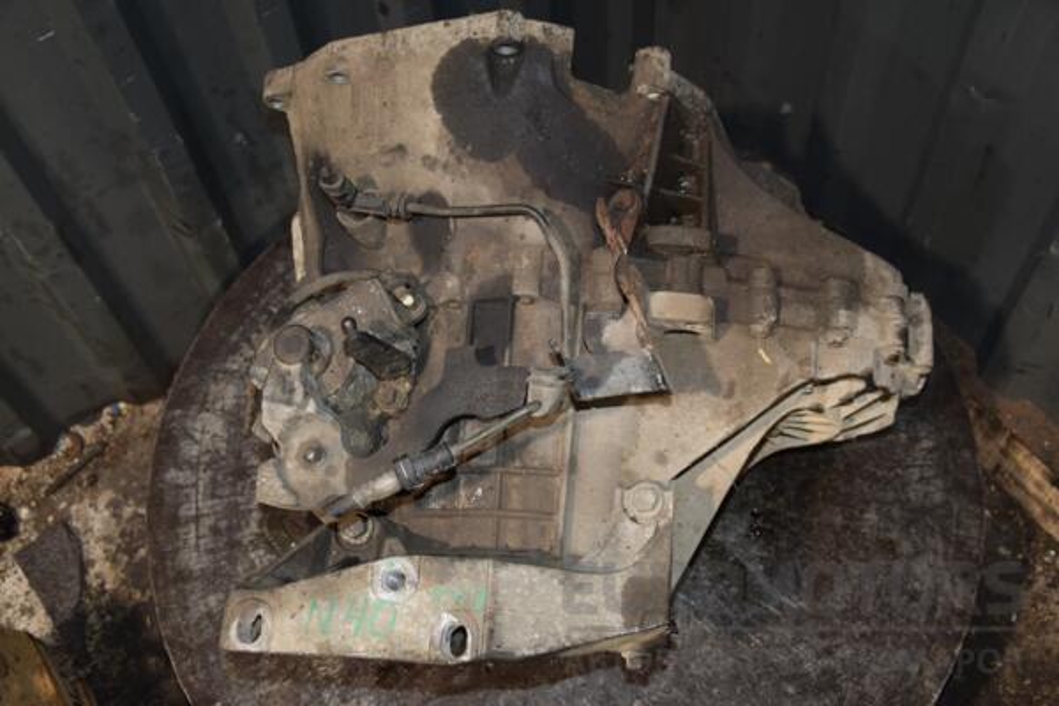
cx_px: 530
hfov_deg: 43.6
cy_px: 353
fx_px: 1324
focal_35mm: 45
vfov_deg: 29.9
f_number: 5
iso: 800
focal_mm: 30
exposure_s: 1/60
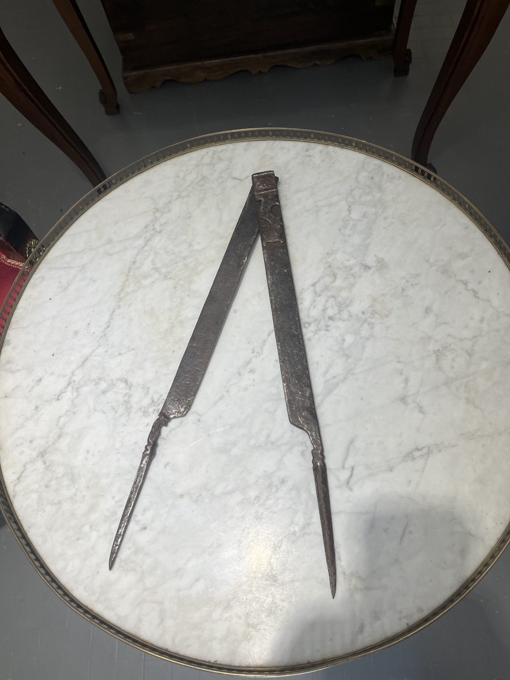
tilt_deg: -67.6
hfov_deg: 53.1
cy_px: 340
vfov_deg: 67.3
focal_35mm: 26
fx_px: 511
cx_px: 255
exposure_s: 1/114
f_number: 1.6
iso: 32
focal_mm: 5.1
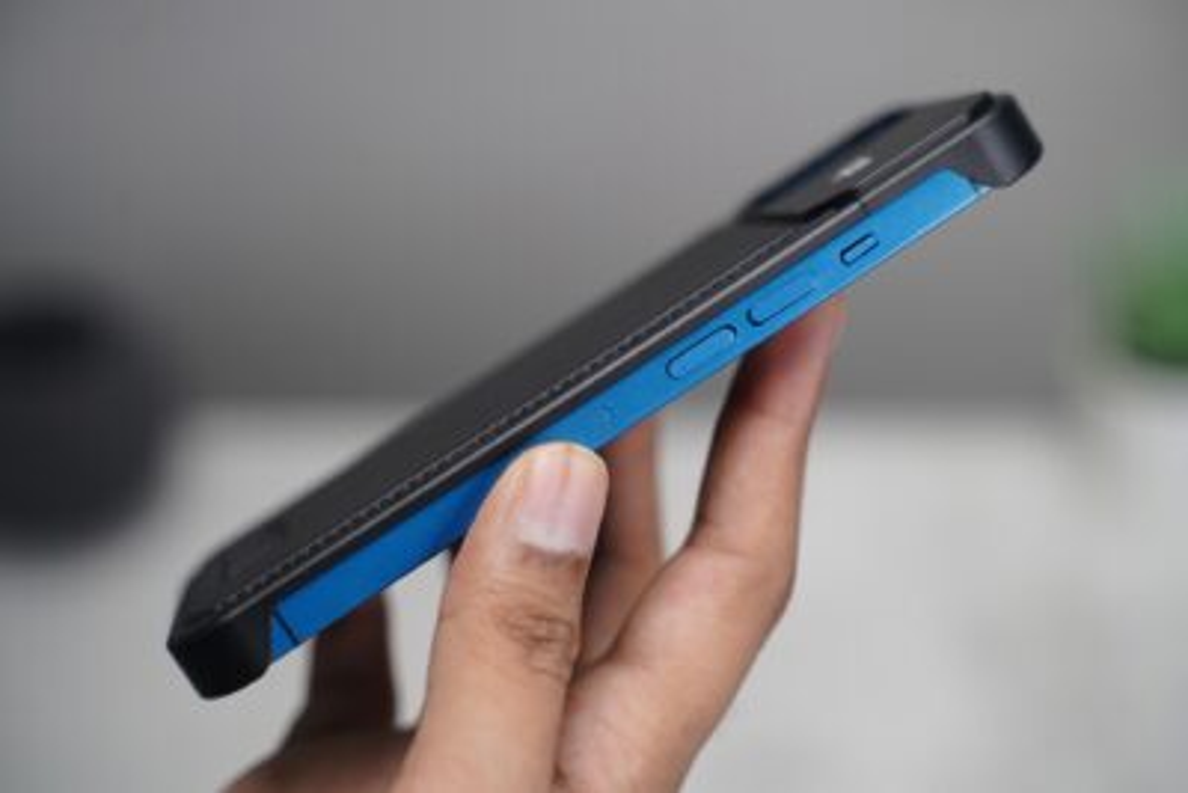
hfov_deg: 30.5
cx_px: 594
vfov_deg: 20.6
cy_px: 396
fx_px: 2179
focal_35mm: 66
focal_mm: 66
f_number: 4
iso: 500
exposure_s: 1/90
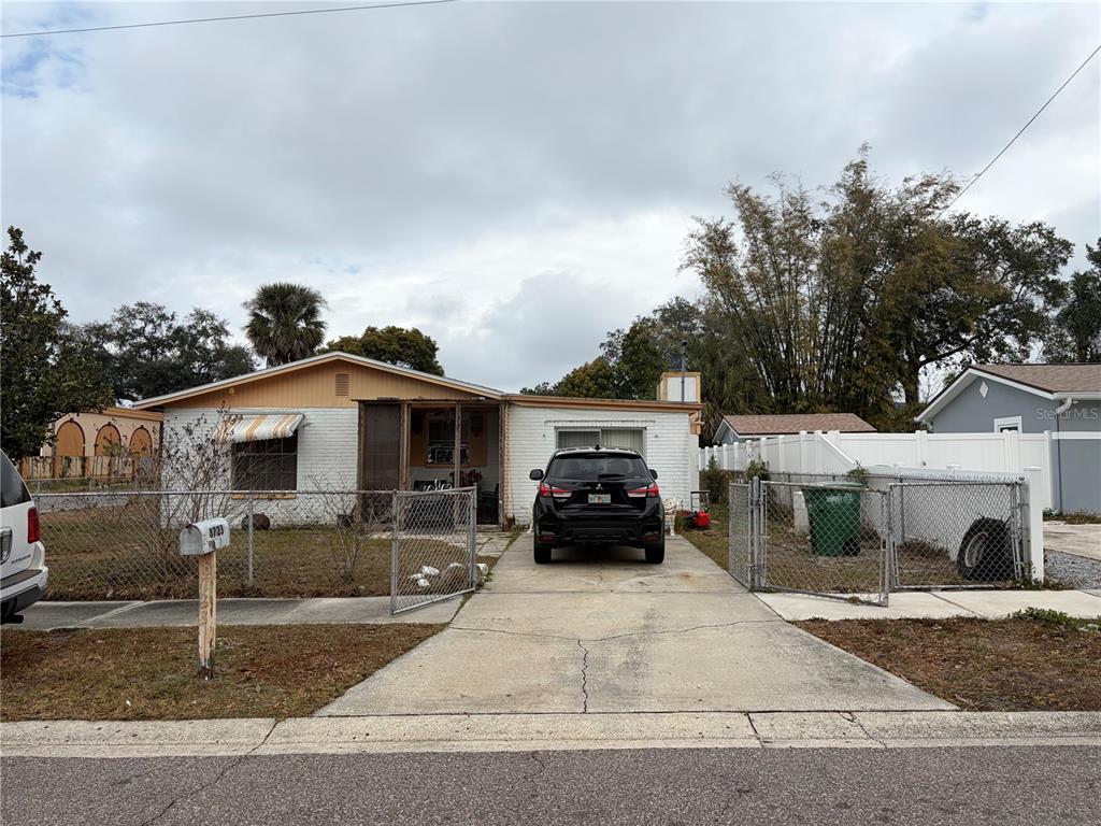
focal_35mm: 26
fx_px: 827
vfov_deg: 53.1
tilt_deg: +4.7
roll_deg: +0.1
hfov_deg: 67.3
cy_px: 413
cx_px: 550
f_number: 1.6
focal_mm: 5.96
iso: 50
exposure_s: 1/3623
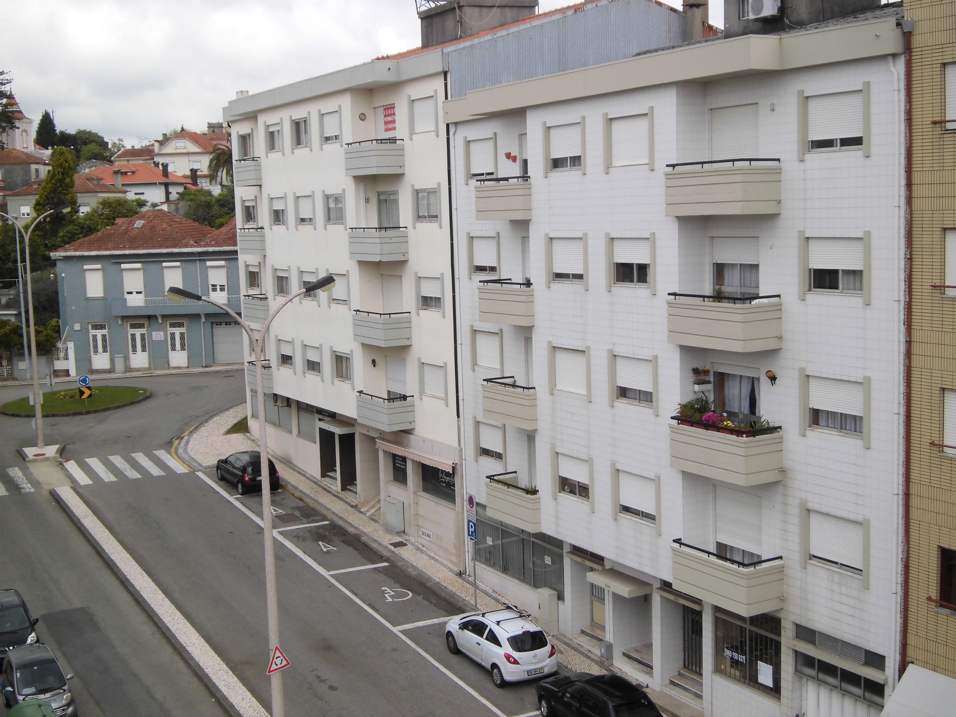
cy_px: 358
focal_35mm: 47
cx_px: 478
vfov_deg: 30.9
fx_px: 1298
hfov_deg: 40.4
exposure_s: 1/800
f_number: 3.4
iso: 100
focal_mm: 8.3
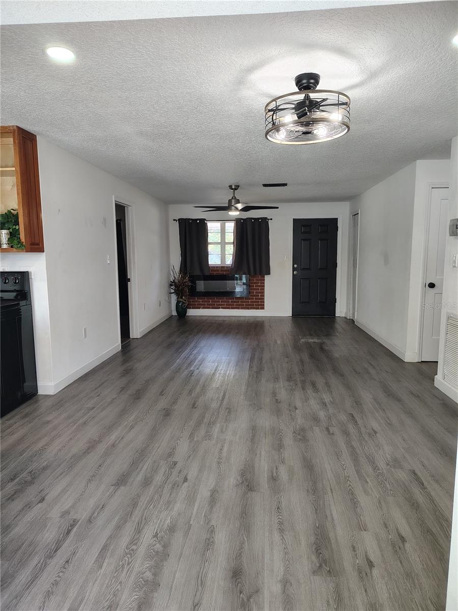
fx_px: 423
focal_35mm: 24
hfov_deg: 56.8
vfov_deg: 71.6
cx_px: 229
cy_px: 306
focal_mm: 5.56
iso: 623
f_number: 1.8
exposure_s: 1/120
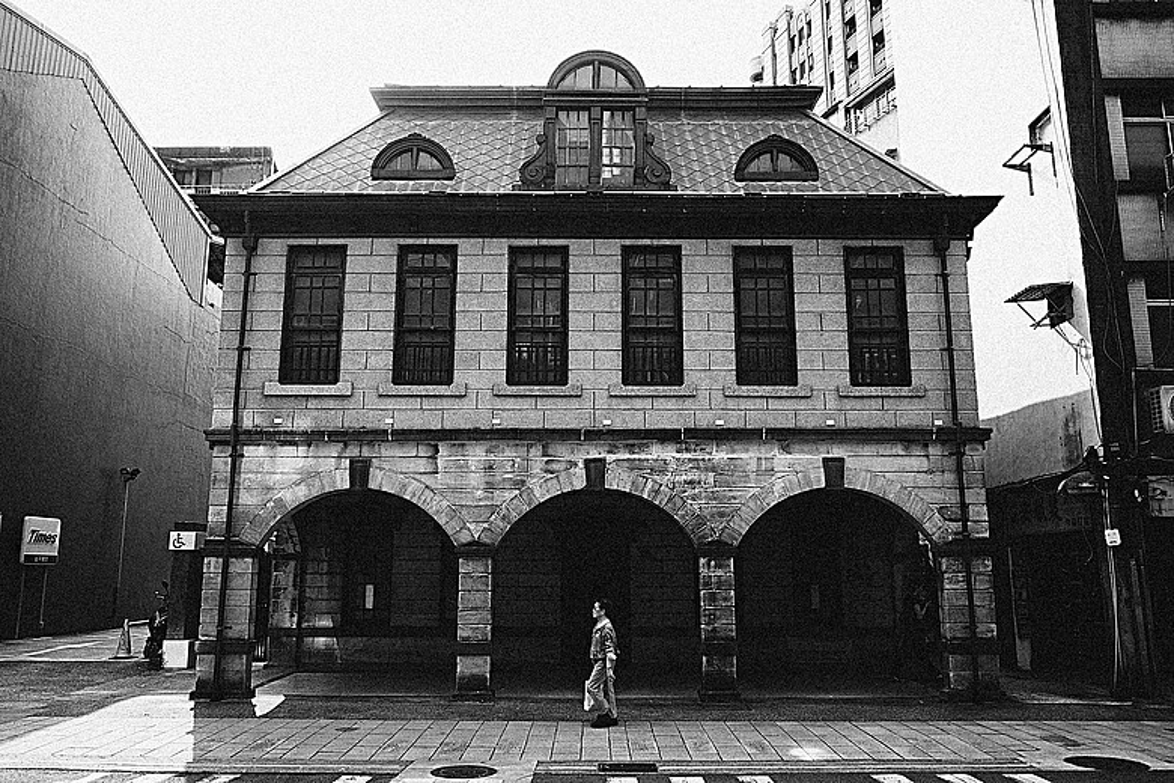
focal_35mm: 28
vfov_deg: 46.4
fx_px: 913
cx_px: 587
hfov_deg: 65.5
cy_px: 392
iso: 320
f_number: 2.8
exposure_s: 1/320
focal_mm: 18.3
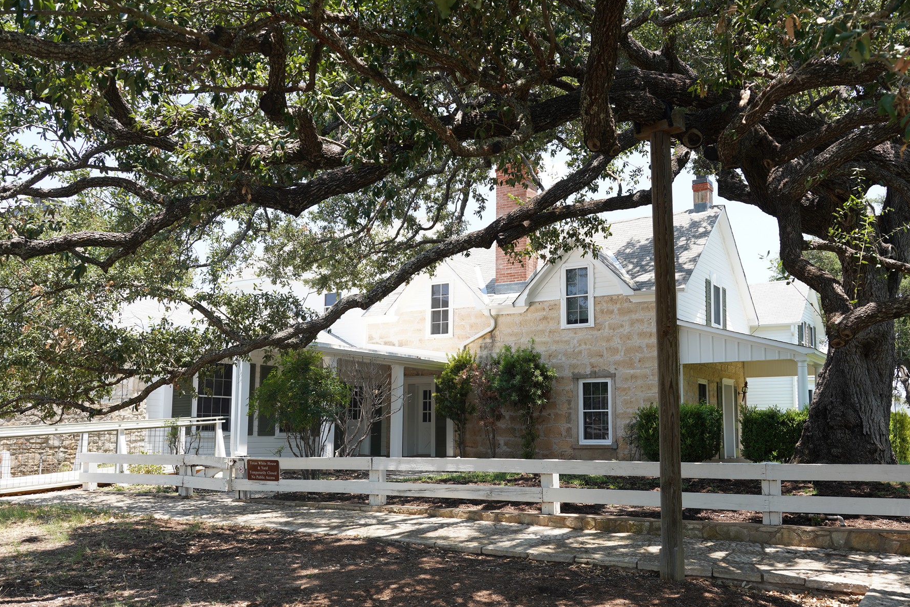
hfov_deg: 55.6
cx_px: 514
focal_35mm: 34
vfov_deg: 38.9
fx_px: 859
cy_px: 330
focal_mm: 30
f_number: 7.1
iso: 100
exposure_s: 1/100
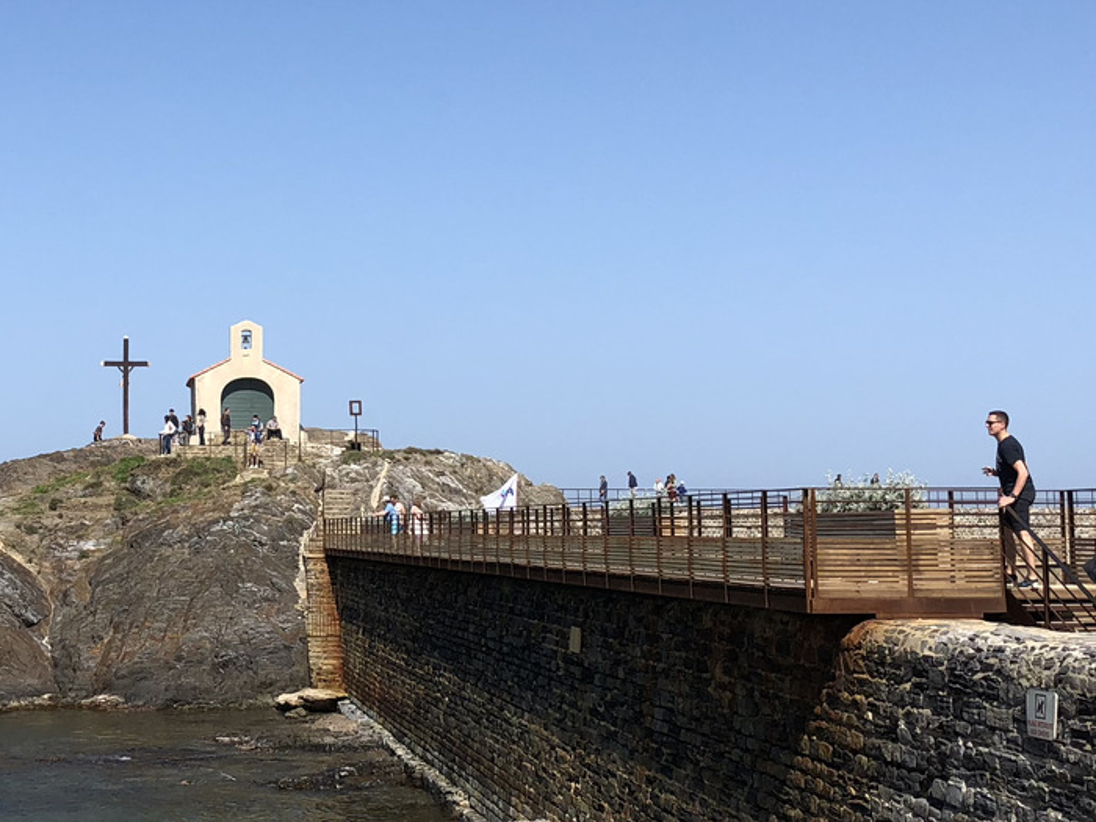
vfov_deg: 22.9
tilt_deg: +4.8
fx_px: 2026
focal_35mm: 64
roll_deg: +0.6
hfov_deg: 29.8
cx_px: 268
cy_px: 360
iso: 20
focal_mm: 4
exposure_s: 1/2525
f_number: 1.8
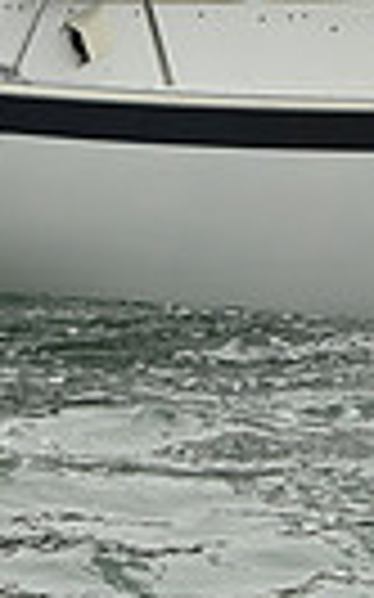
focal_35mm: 436
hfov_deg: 3.0
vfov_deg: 4.8
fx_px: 7118
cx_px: 234
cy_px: -101
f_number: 11
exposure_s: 1/800
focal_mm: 98
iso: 320
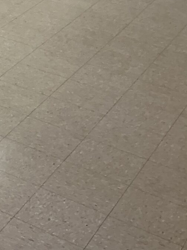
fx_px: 799
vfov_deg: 17.1
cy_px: -30
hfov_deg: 11.0
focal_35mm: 111
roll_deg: -1.6
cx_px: -275
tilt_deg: -20.5
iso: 50
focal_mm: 3
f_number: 1.8
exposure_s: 1/50
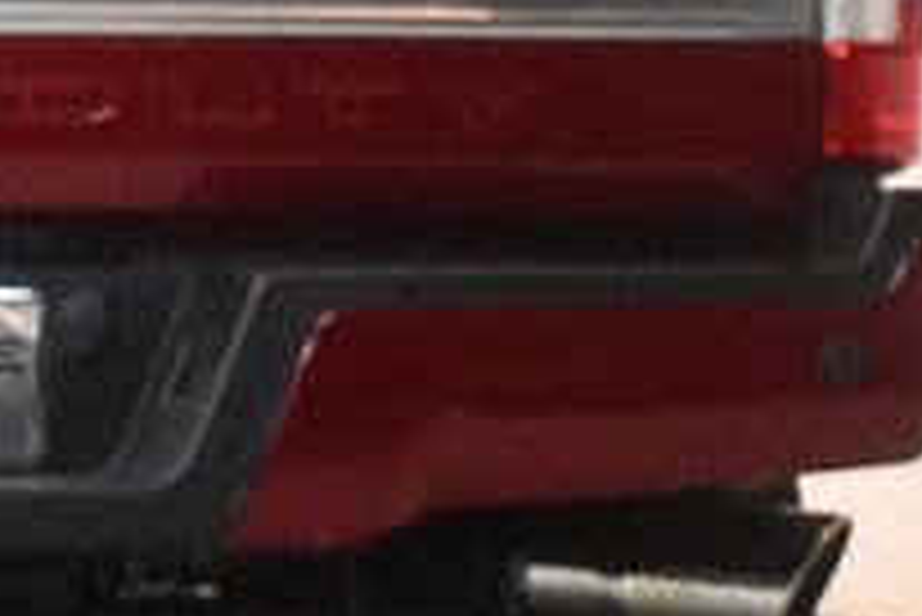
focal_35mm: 106
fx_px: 2717
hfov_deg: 18.3
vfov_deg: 12.9
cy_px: 117
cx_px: -184
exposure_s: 1/125
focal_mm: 23
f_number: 3.8
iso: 3200
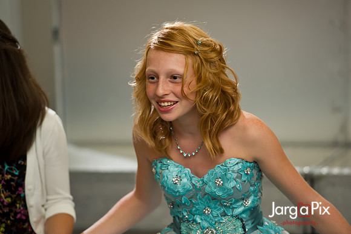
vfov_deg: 7.2
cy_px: 117
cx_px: 176
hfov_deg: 10.8
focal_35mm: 190
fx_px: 1851
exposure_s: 1/125
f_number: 3.2
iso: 1600
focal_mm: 190
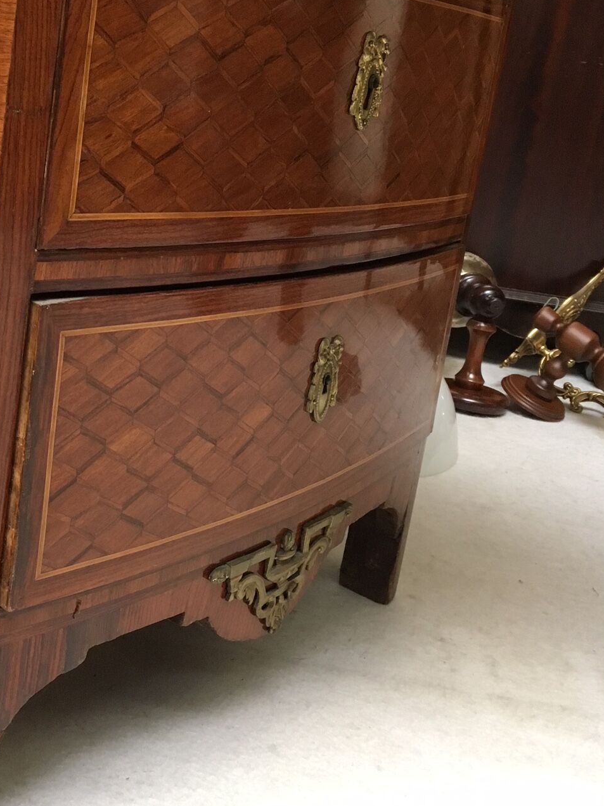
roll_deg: -7.4
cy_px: 318
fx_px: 1070
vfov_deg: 41.0
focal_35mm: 46
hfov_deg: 30.9
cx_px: 148
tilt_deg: -13.8
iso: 250
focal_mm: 4.15
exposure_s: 1/33
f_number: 2.2
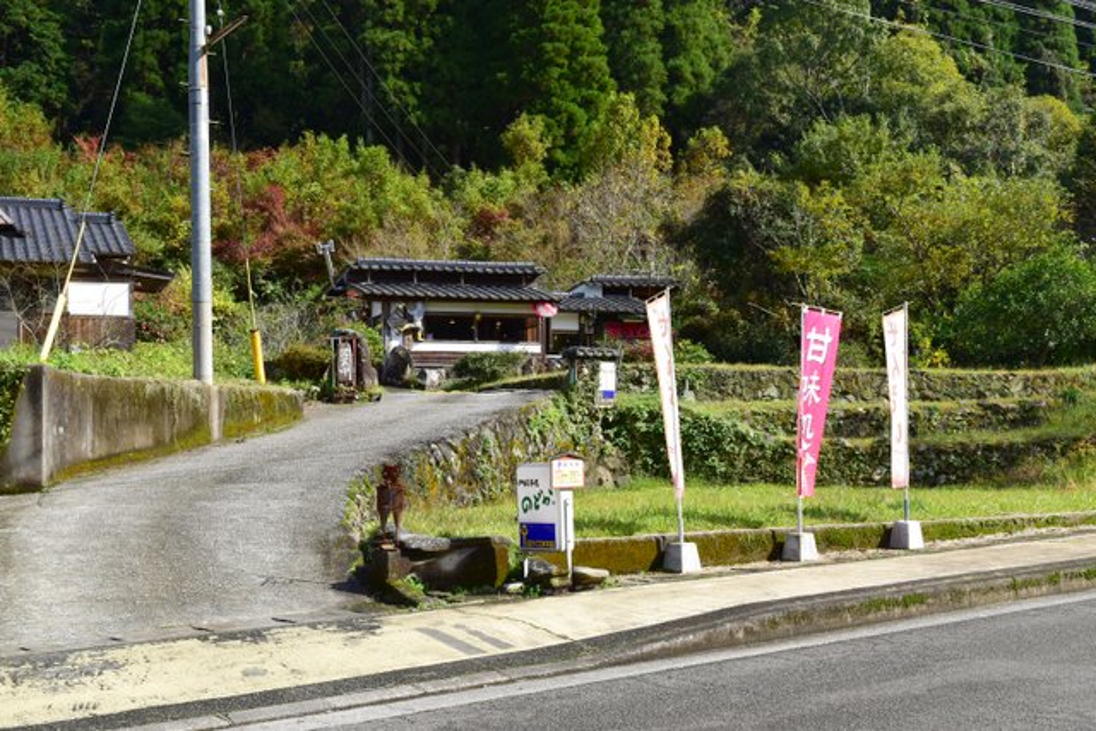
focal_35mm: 51
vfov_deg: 26.5
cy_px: 366
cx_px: 548
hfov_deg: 38.9
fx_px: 1553
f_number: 11
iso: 400
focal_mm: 34
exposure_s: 1/400
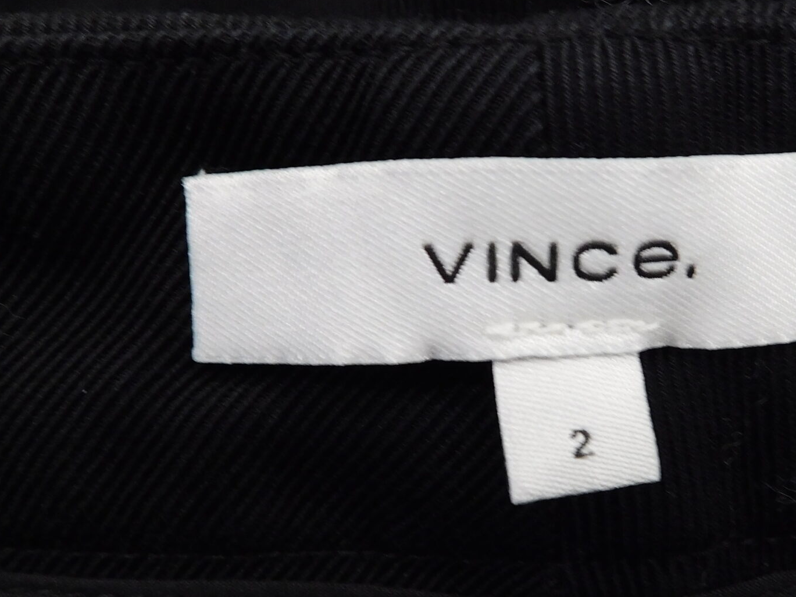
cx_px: 560
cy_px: 364
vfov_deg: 33.5
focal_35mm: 43
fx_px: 989
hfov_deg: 42.9
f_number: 3
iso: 220
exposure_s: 1/30
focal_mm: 4
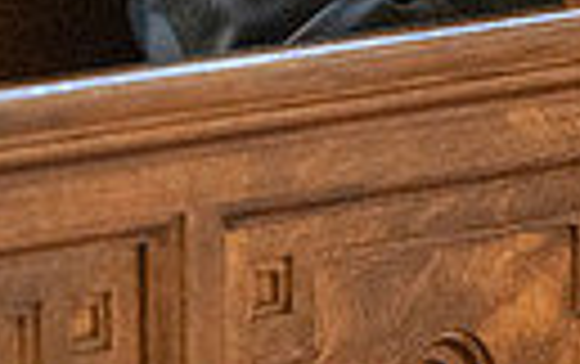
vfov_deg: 2.1
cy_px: -389
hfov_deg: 3.4
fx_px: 9797
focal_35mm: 619
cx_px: -148
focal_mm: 135
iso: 2000
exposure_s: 1/100
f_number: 2.8
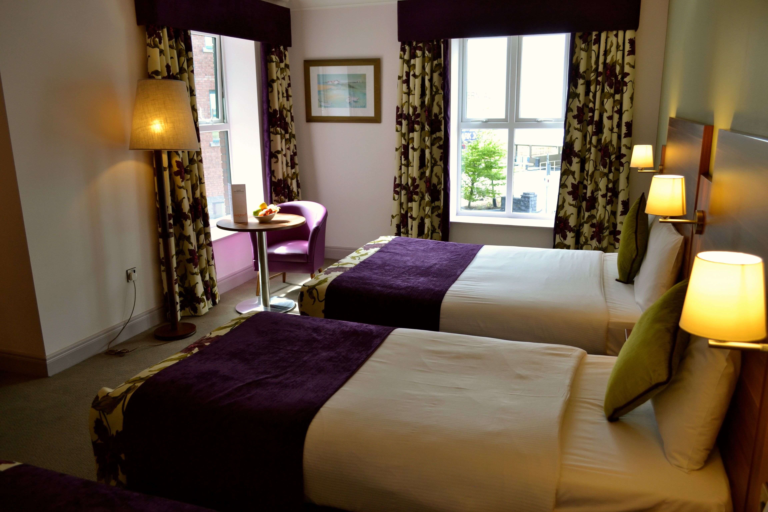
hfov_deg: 67.4
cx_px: 384
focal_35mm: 27
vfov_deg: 47.9
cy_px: 256
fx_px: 576
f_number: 4.5
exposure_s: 1/80
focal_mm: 18
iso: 400
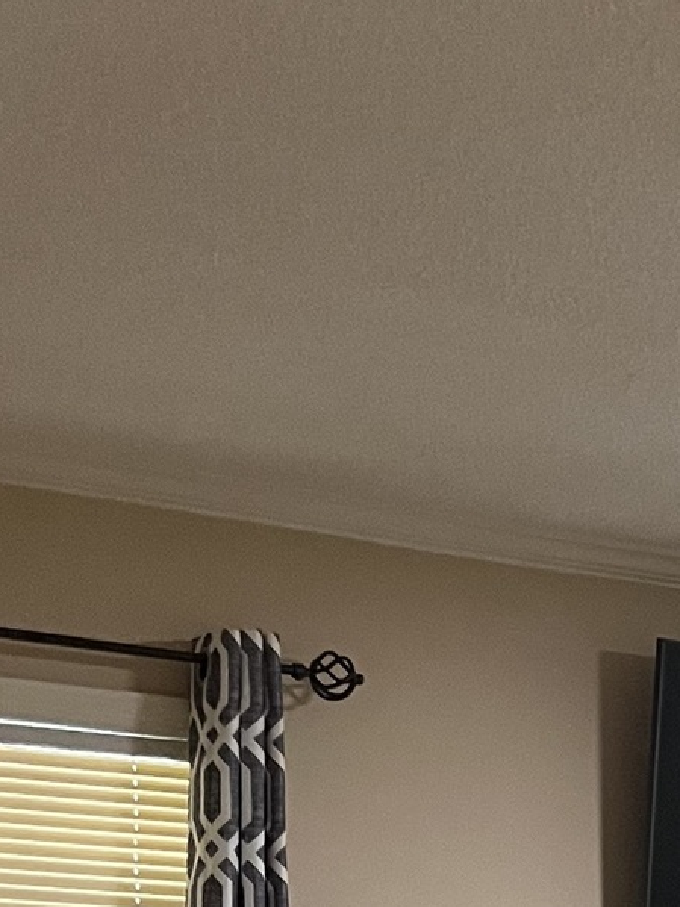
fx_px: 2620
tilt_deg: -8.9
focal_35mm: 100
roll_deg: -2.0
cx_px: 1146
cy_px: 1435
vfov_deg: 17.3
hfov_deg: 13.5
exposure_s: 1/60
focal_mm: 5.1
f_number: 1.6
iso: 320
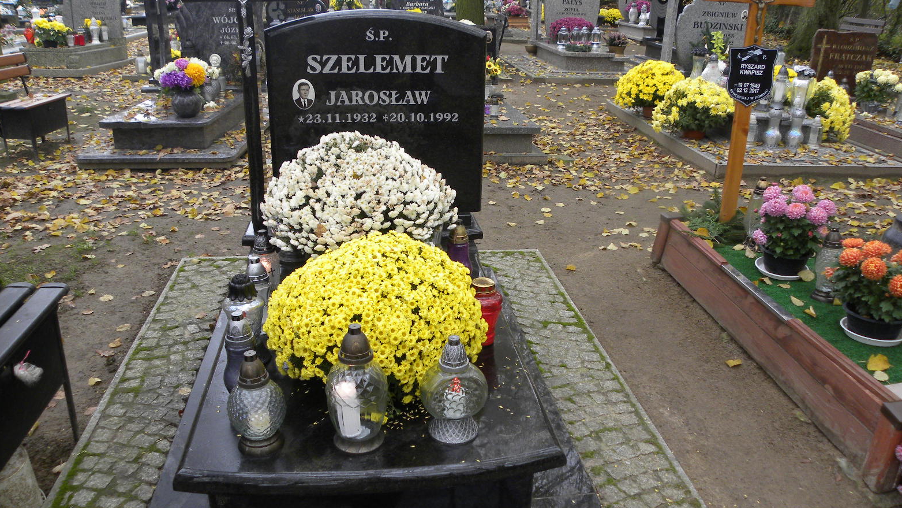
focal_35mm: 29
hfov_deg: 66.1
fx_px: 694
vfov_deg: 40.2
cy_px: 268
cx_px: 447
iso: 137
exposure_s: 1/81.2
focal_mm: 4.6
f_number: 2.8
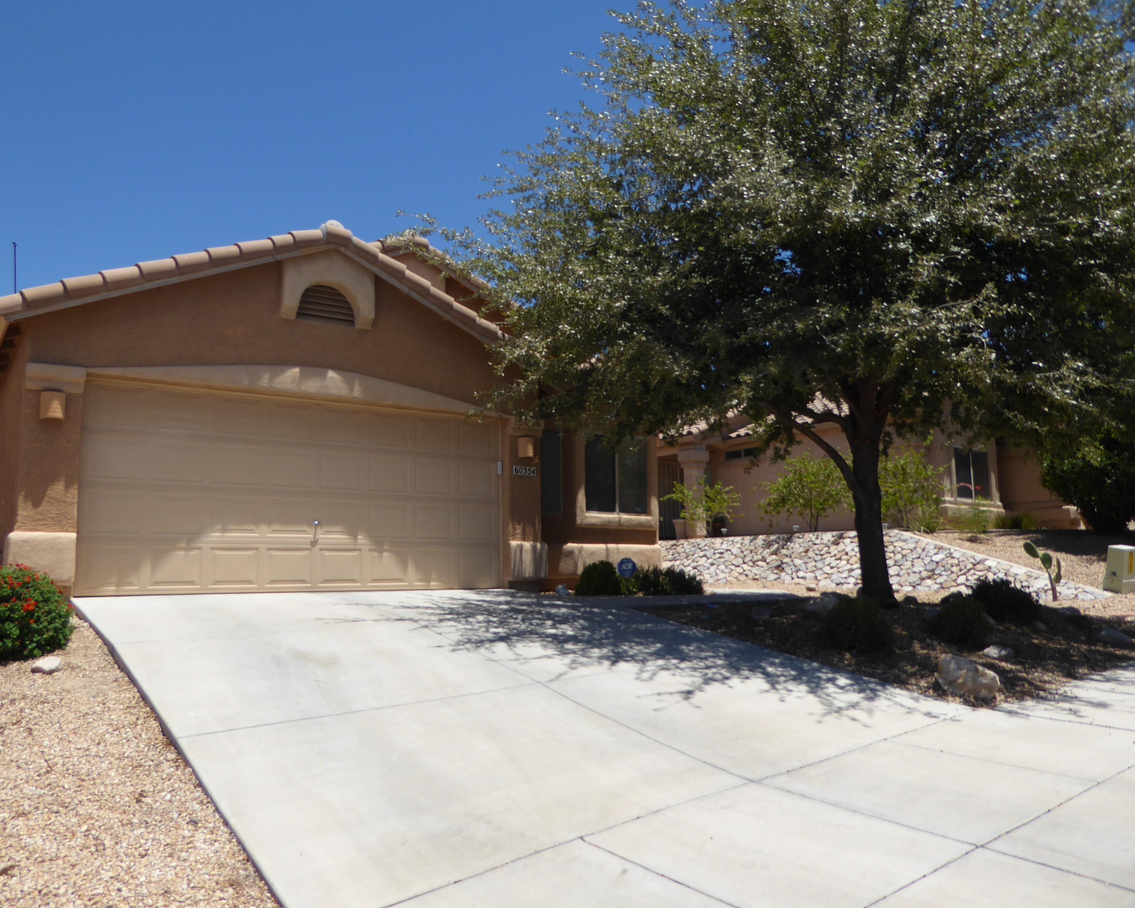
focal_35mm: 26
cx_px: 522
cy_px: 464
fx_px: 873
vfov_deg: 54.9
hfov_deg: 65.9
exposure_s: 1/1000
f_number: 3.3
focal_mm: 4.3
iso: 80
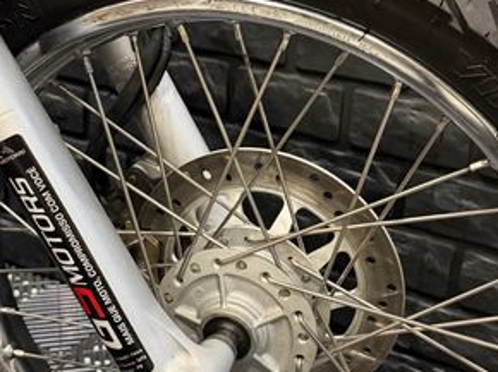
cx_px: 280
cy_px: 168
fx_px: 561
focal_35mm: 39
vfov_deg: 36.7
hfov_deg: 47.8
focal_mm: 6.76
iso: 800
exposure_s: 1/60
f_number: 1.78
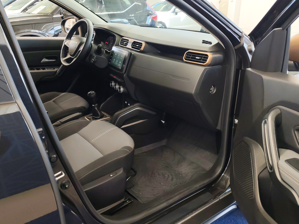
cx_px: 150
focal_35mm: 32
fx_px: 276
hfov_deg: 56.8
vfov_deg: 44.2
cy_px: 112
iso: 640
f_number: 1.9
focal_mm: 6.12
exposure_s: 1/100
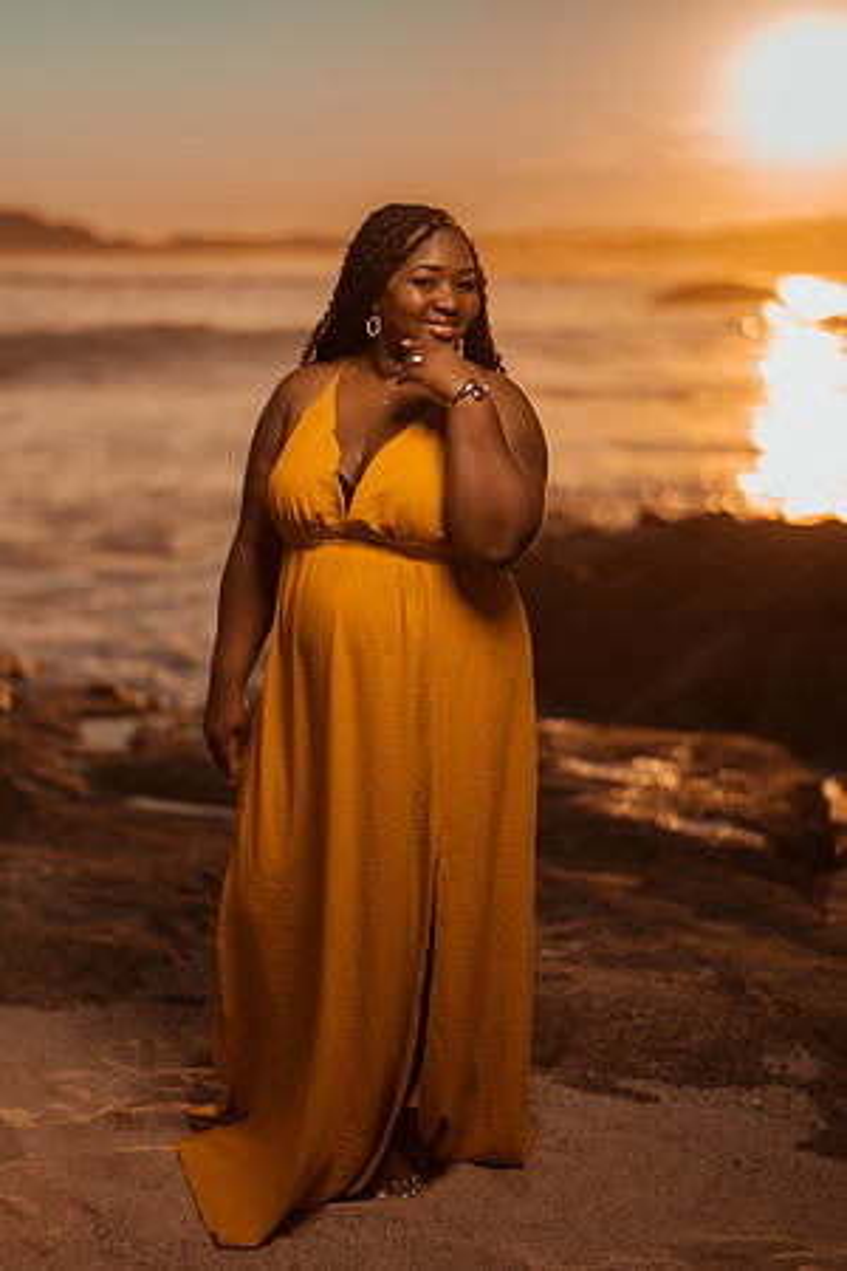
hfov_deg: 23.4
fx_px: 2047
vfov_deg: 34.5
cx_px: 424
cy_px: 636
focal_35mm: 58
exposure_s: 1/8000
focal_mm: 58
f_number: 1.4
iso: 100
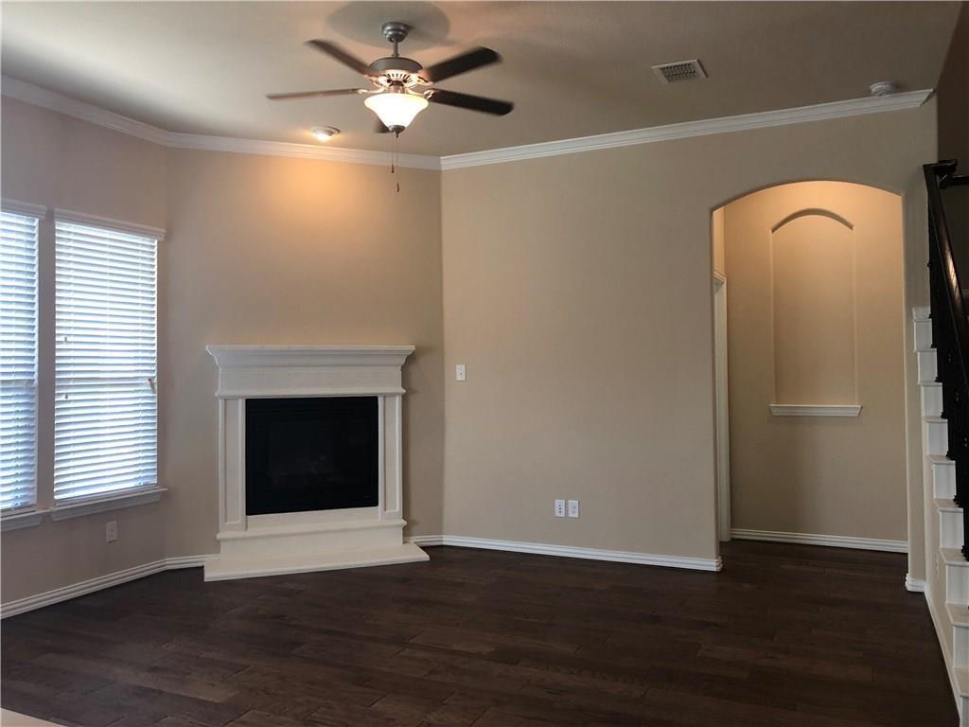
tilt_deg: +1.1
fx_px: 784
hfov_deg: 63.4
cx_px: 484
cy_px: 364
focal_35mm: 28
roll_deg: +1.2
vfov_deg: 49.7
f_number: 1.8
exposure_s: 1/30
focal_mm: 4
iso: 25
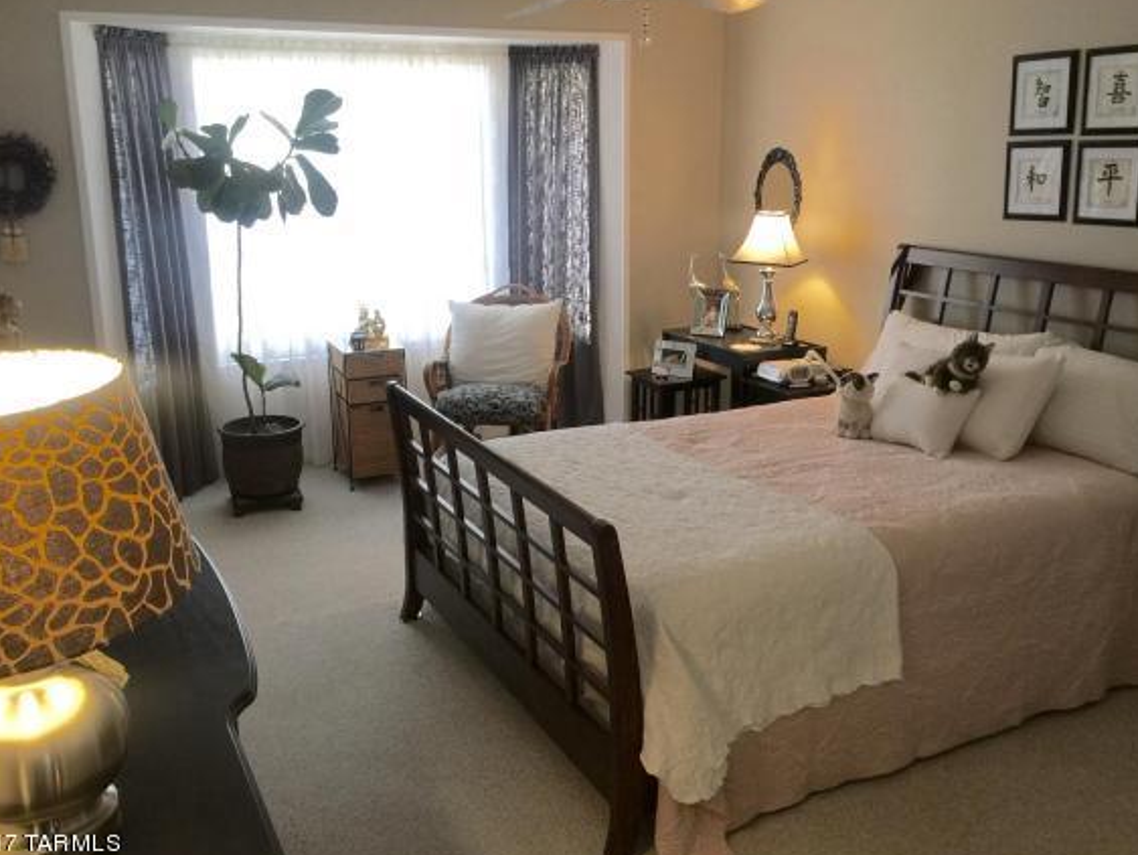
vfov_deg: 42.9
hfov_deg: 55.3
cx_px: 581
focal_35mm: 33
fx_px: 1085
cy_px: 397
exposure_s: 1/30
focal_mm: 4.15
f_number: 2.2
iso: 32
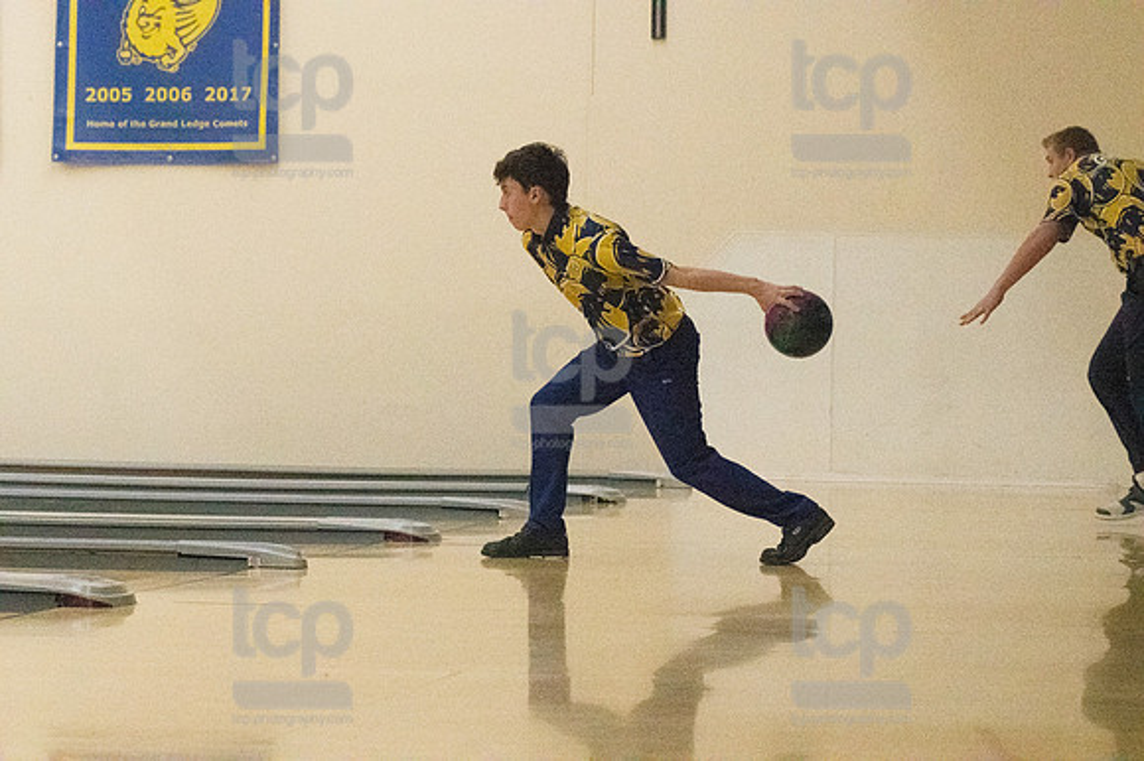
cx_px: 572
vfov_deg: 11.4
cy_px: 380
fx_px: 3811
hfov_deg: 17.1
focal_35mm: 120
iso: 10000
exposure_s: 1/1250
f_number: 4.5
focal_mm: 80
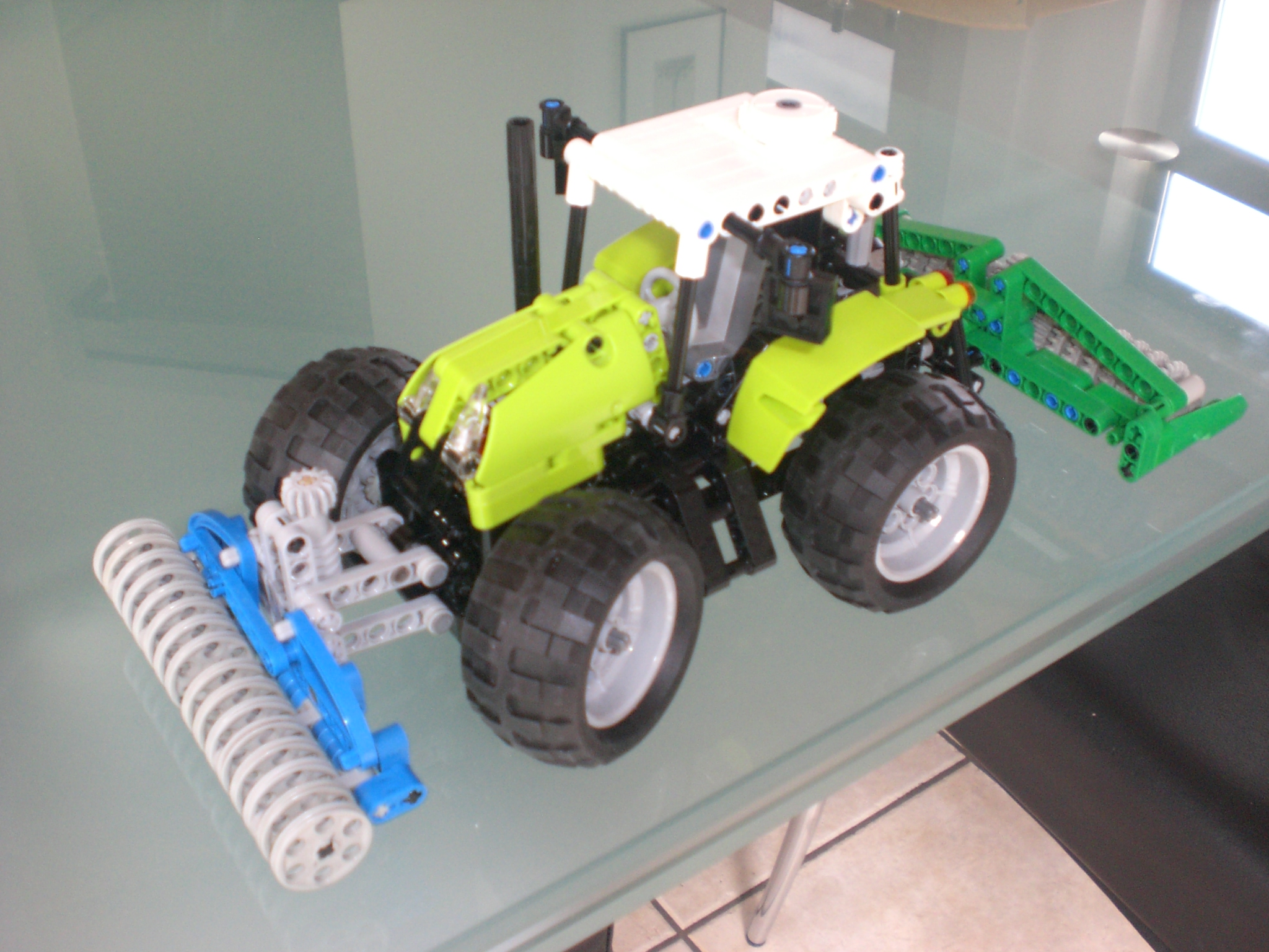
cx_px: 634
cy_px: 476
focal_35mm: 38
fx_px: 1393
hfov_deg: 49.0
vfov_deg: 37.7
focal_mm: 6.3
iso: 200
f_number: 3.1
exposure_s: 1/125
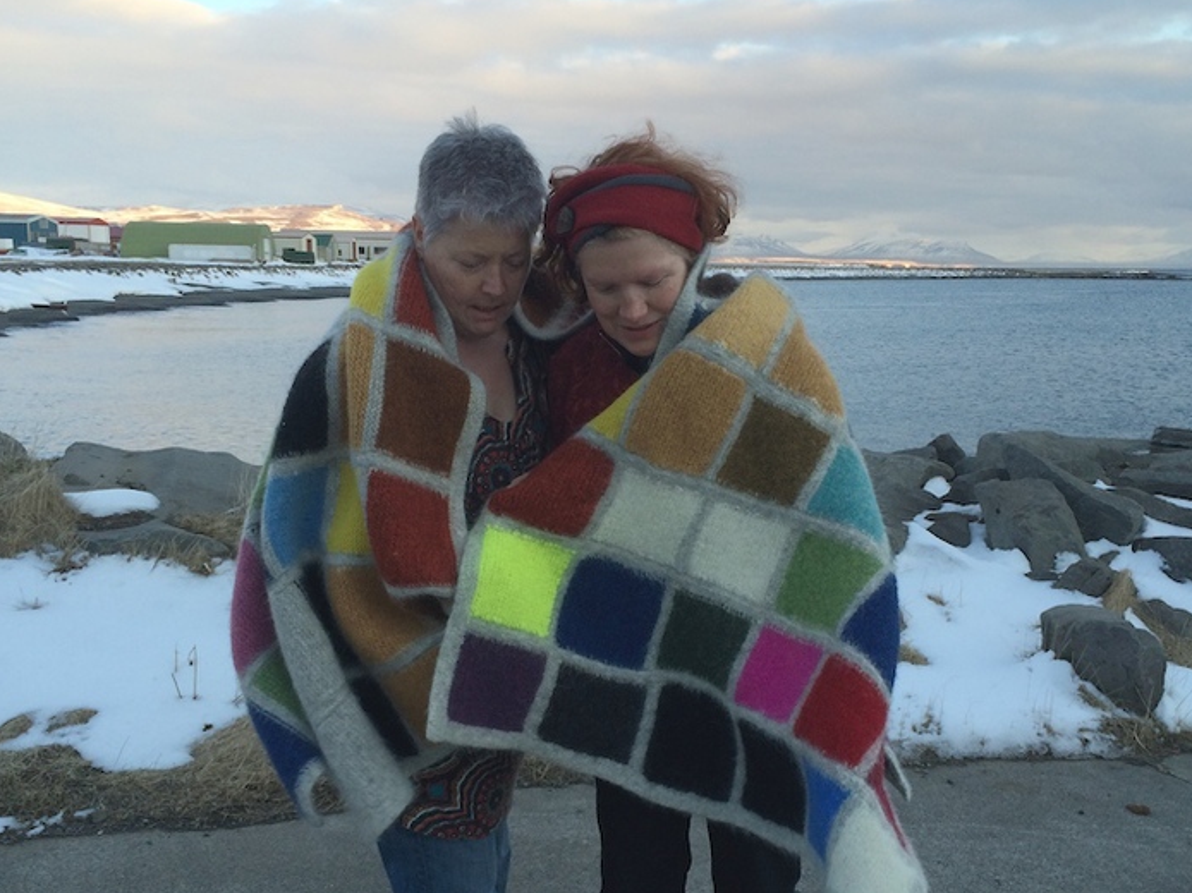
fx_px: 1342
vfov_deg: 36.6
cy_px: 559
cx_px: 598
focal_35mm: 39
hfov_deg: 47.9
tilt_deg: -12.1
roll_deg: -0.1
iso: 32
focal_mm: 4.15
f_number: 2.2
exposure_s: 1/331
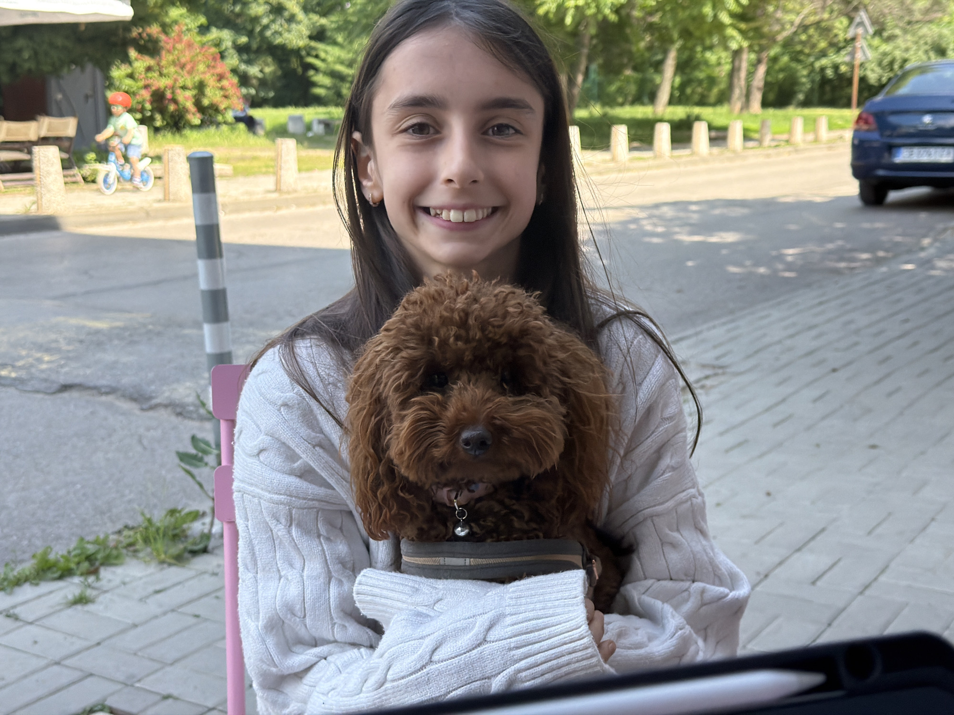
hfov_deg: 39.7
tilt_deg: -9.2
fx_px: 1323
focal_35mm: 48
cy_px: 358
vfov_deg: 30.3
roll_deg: -0.3
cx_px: 477
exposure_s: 1/2667
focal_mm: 6.76
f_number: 1.78
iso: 400
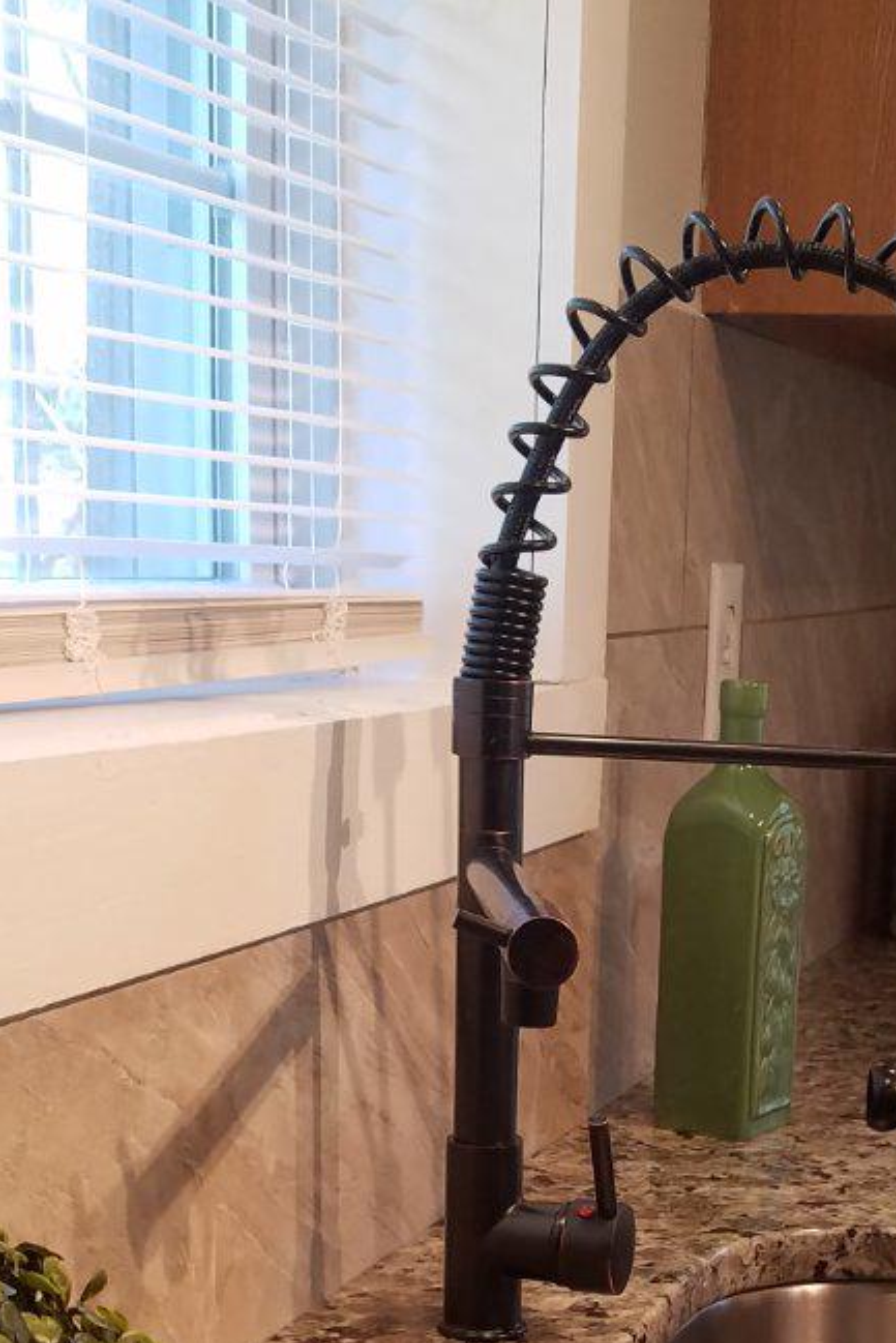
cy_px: 1389
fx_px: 2388
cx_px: 691
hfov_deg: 21.0
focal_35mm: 64
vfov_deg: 29.1
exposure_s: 1/60
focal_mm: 4.2
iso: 80
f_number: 1.7
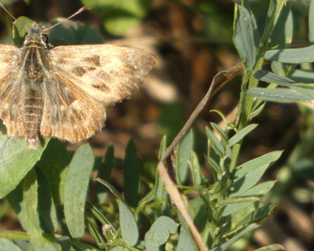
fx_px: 27797
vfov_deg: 0.5
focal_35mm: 2992
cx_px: 54
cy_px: 85
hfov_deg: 0.6
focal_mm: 215
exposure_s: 1/320
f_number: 5.9
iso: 100
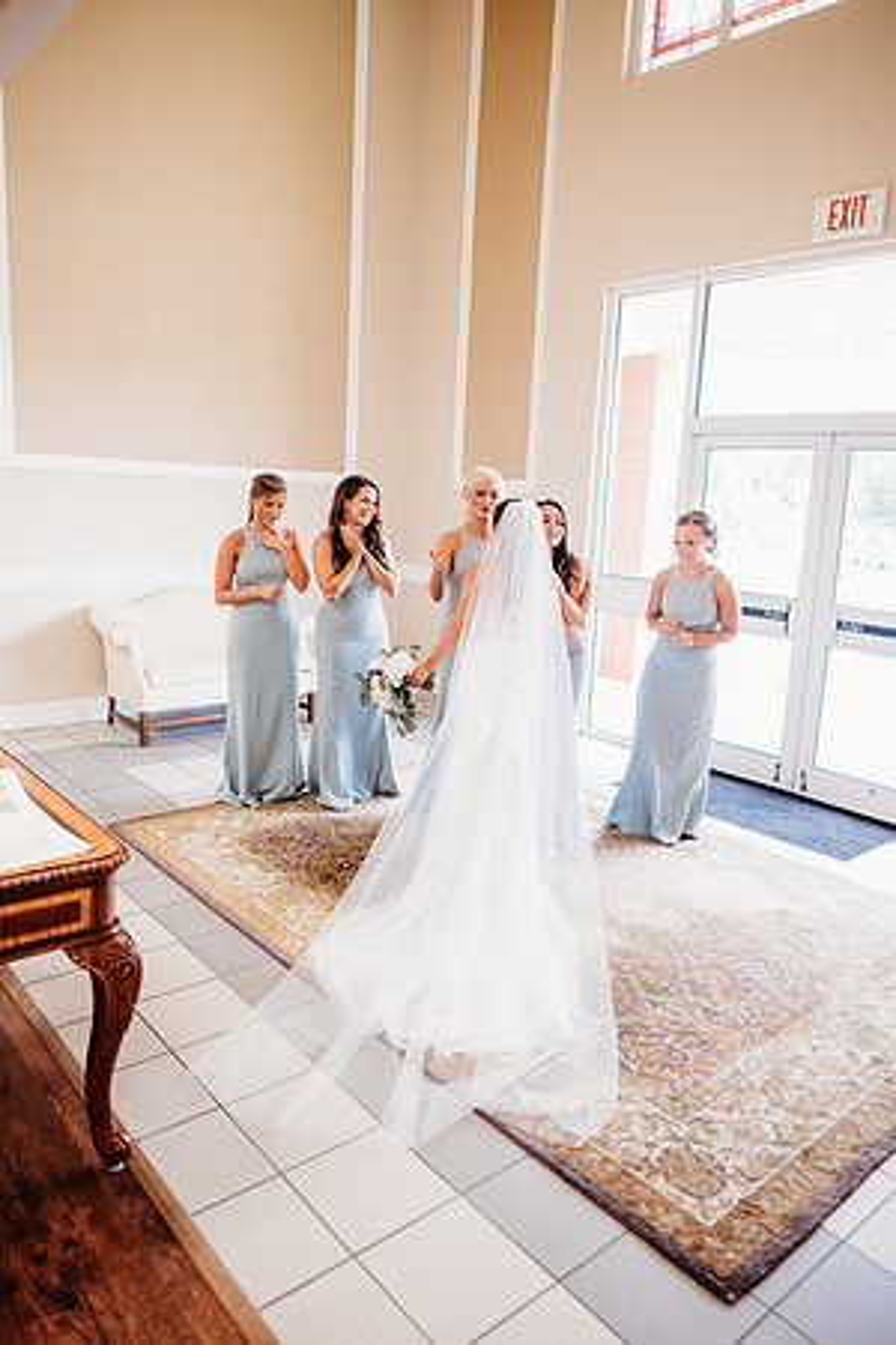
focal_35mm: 24
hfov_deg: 53.1
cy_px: 672
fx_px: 896
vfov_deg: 73.7
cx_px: 448
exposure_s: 1/160
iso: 640
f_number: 2.5
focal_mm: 24
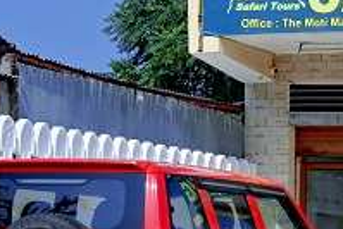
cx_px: 693
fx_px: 1908
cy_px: 200
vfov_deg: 6.9
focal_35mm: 200
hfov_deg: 9.6
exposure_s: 1/500
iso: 100
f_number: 8
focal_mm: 29.5
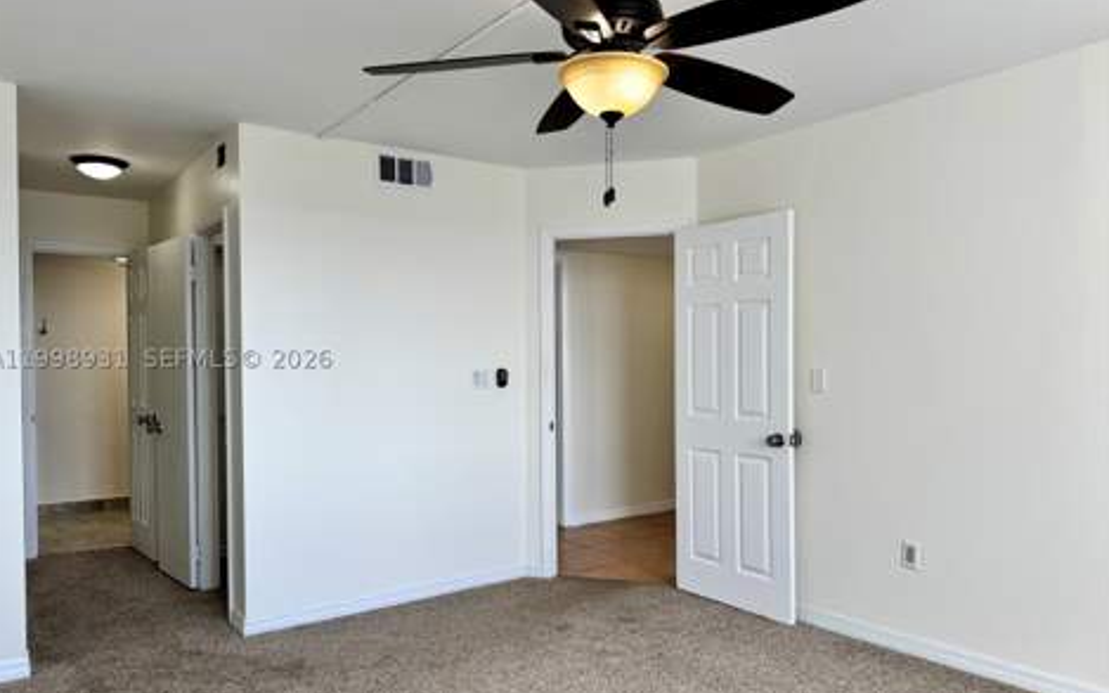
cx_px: 549
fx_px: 786
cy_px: 358
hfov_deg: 70.4
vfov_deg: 47.6
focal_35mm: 26
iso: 80
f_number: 1.78
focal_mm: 6.76
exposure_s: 1/397
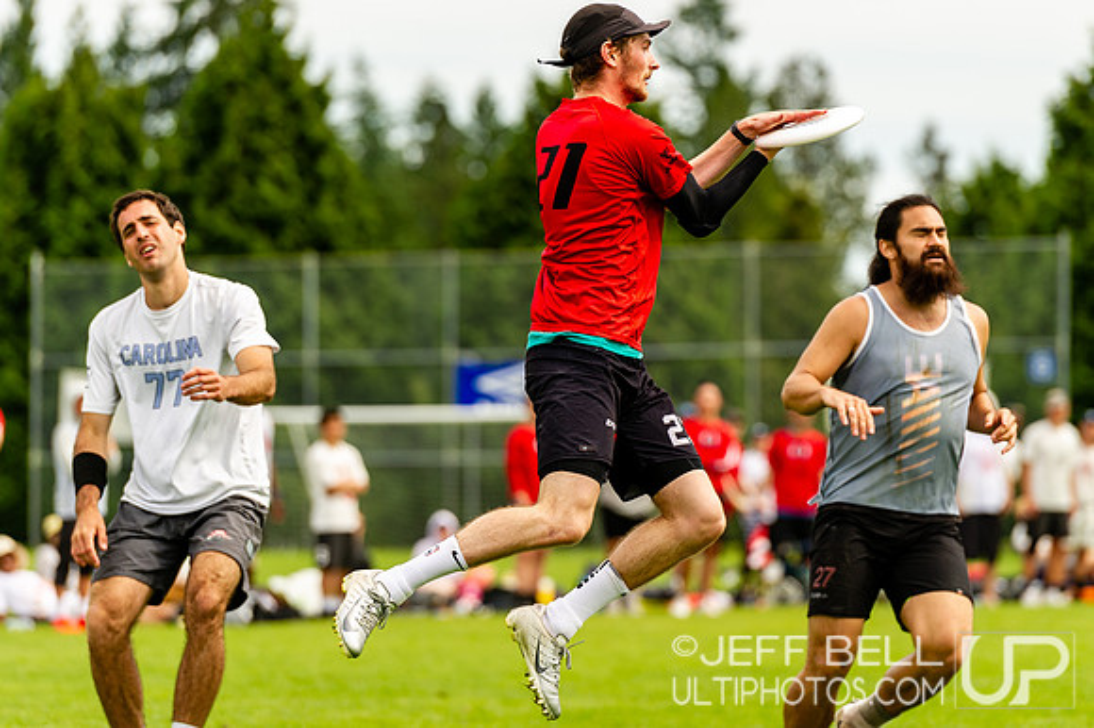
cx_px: 643
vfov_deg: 5.5
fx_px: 7562
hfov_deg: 8.3
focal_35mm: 249
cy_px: 322
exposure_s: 1/1250
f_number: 4
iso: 200
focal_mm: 200
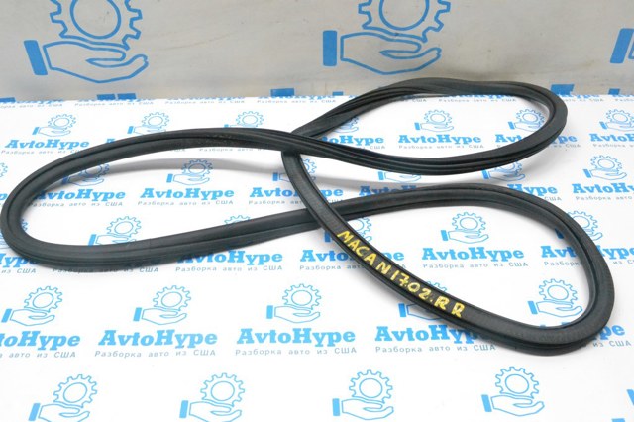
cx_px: 317
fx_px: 634
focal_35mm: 36
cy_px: 211
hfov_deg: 53.2
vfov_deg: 36.8
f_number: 10
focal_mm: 24
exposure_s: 1/160
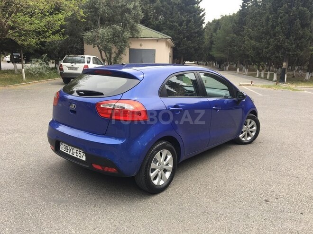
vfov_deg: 48.2
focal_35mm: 29
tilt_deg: -11.4
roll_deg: -2.5
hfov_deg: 61.7
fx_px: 262
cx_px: 156
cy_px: 117
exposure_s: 1/466
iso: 25
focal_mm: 4.15
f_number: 2.2
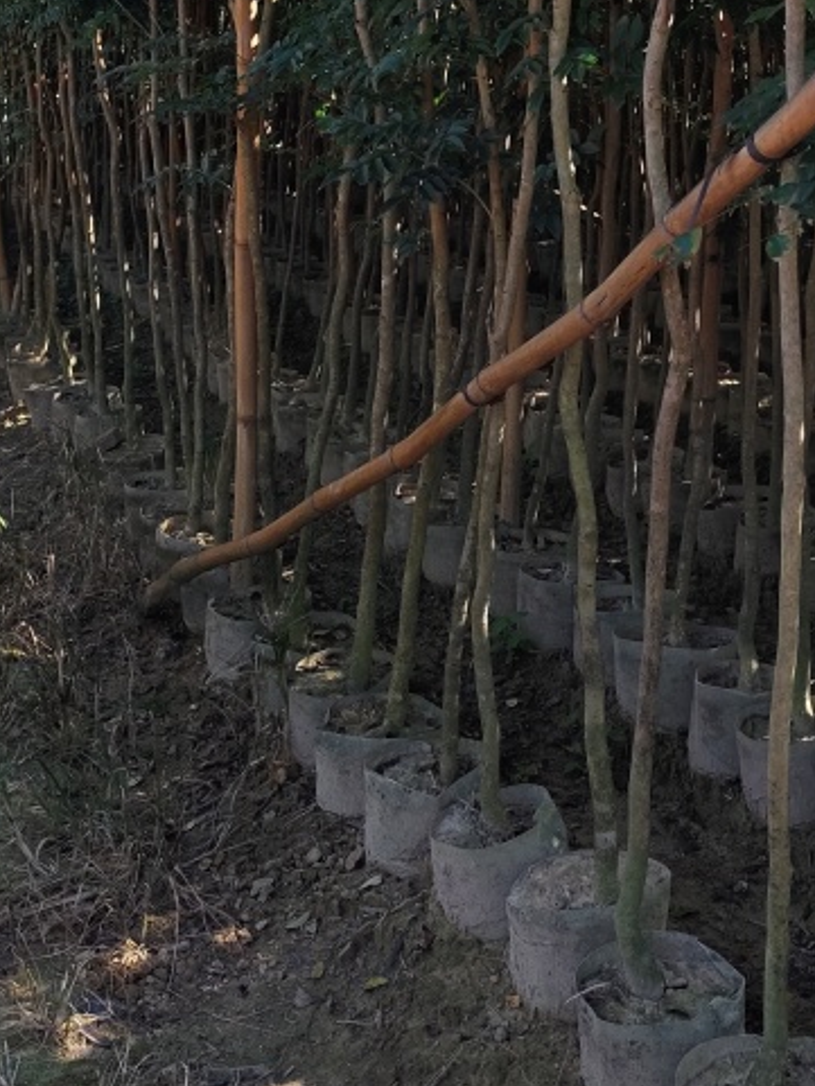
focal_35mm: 51
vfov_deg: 35.4
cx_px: 589
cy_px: 123
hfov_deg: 28.2
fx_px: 1600
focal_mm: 6.19
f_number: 1.65
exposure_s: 1/462
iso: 50
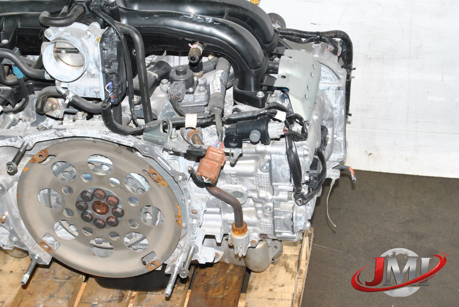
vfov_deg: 16.6
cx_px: 230
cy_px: 154
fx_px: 1053
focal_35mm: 82
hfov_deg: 24.6
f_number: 9
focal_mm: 55
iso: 800
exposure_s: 1/200
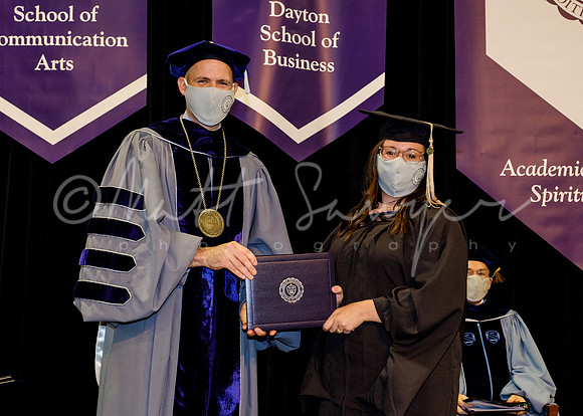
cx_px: 308
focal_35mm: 60
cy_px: 237
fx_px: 994
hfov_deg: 32.7
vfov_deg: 23.6
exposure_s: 1/80
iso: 800
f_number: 4.5
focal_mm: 29.2
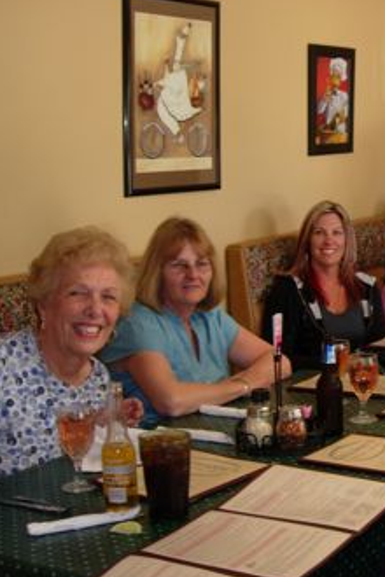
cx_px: 424
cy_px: 292
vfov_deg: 30.1
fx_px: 1075
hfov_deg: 19.5
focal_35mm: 67
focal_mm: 7.8
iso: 79
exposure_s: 1/32
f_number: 2.8
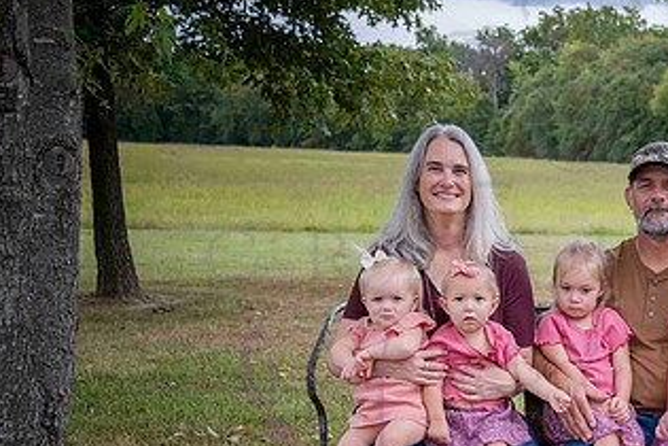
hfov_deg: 27.8
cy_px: 360
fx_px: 1299
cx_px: 596
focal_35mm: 70
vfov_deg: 19.3
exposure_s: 1/640
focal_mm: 38
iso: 400
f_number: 4.2
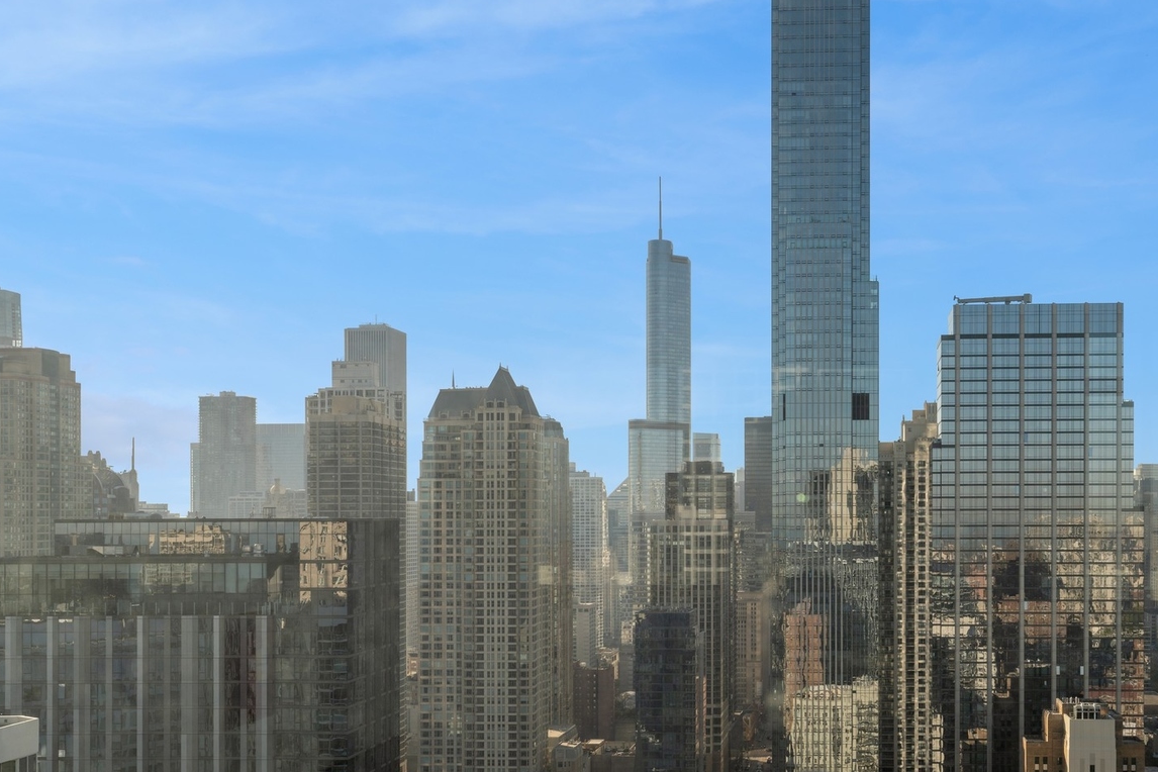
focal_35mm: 41
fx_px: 1319
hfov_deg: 46.5
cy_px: 275
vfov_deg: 32.4
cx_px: 789
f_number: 8
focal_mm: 29
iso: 320
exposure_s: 1/2000
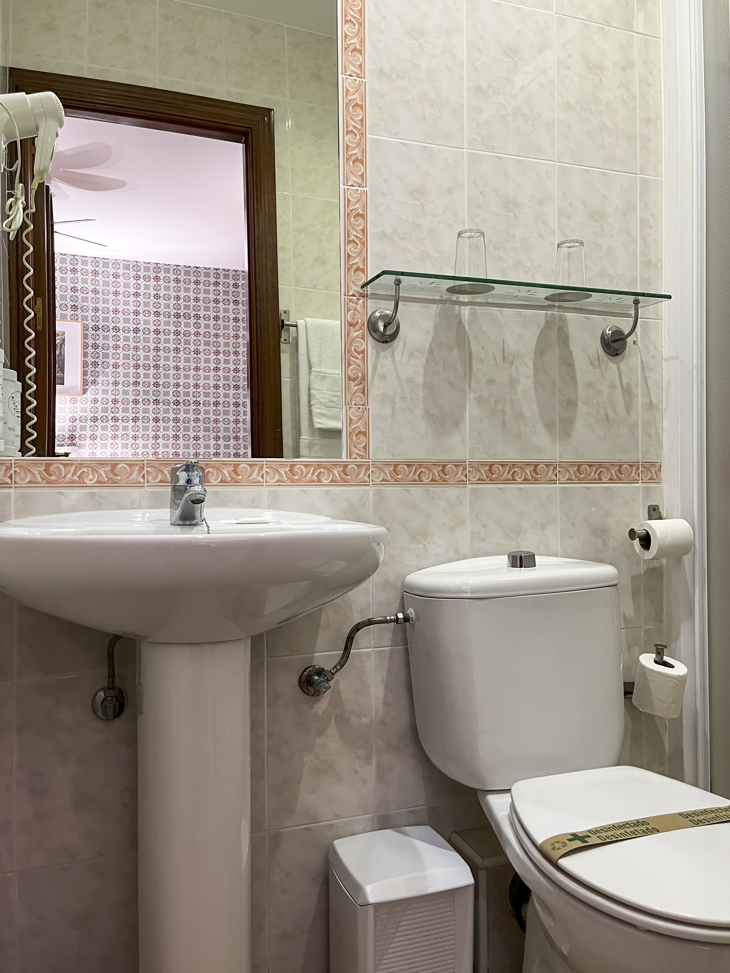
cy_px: 486
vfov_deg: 67.3
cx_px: 365
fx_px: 731
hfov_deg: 53.1
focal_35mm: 26
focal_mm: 5.1
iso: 125
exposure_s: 1/50
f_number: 1.6
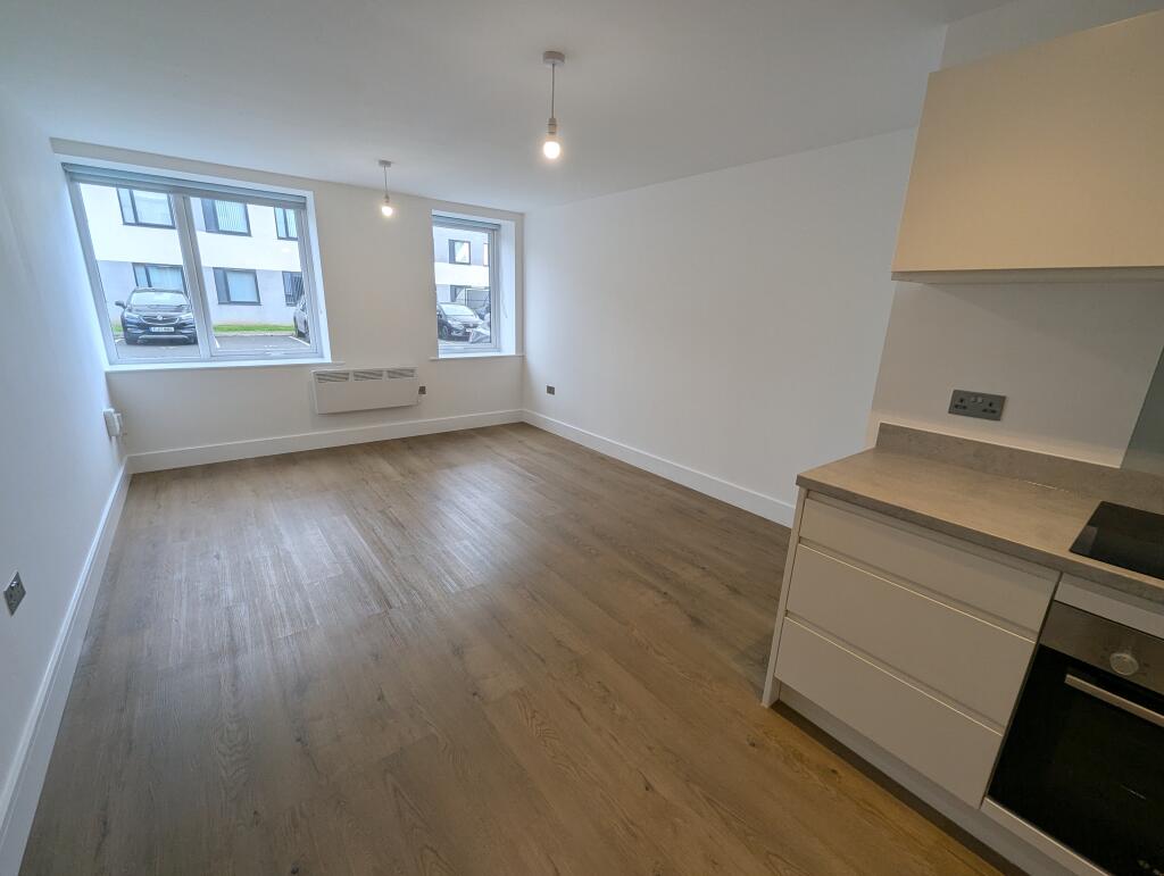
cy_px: 438
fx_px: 438
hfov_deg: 106.1
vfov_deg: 90.1
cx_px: 582
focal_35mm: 13
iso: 37
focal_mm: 1.95
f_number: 2.2
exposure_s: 1/100
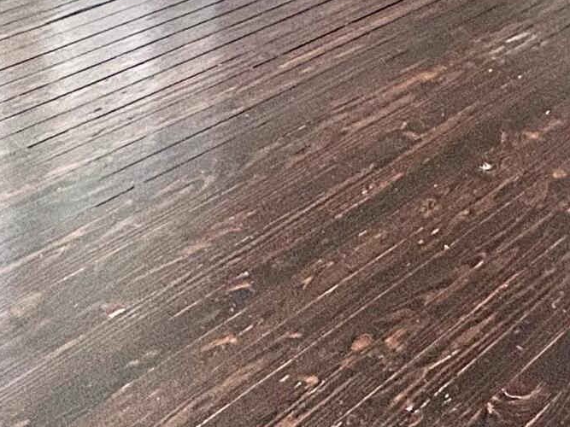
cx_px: 581
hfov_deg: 28.6
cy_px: -320
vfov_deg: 18.6
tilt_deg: -8.5
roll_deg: -1.0
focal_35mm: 63
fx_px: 1037
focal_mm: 2.22
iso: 200
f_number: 2.2
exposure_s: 1/120
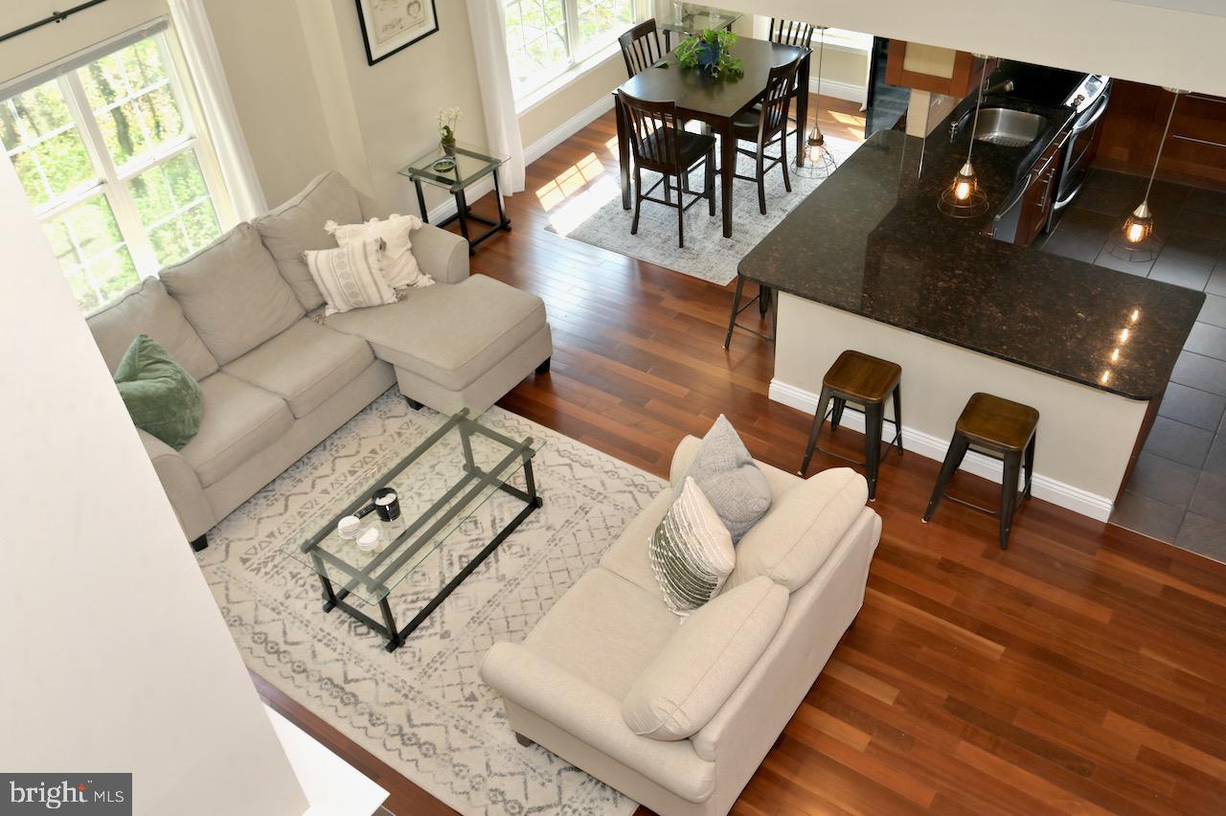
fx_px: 1021
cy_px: 408
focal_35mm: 30
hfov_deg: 62.0
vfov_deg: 43.6
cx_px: 613
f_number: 8
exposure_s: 1/60
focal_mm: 30
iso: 320
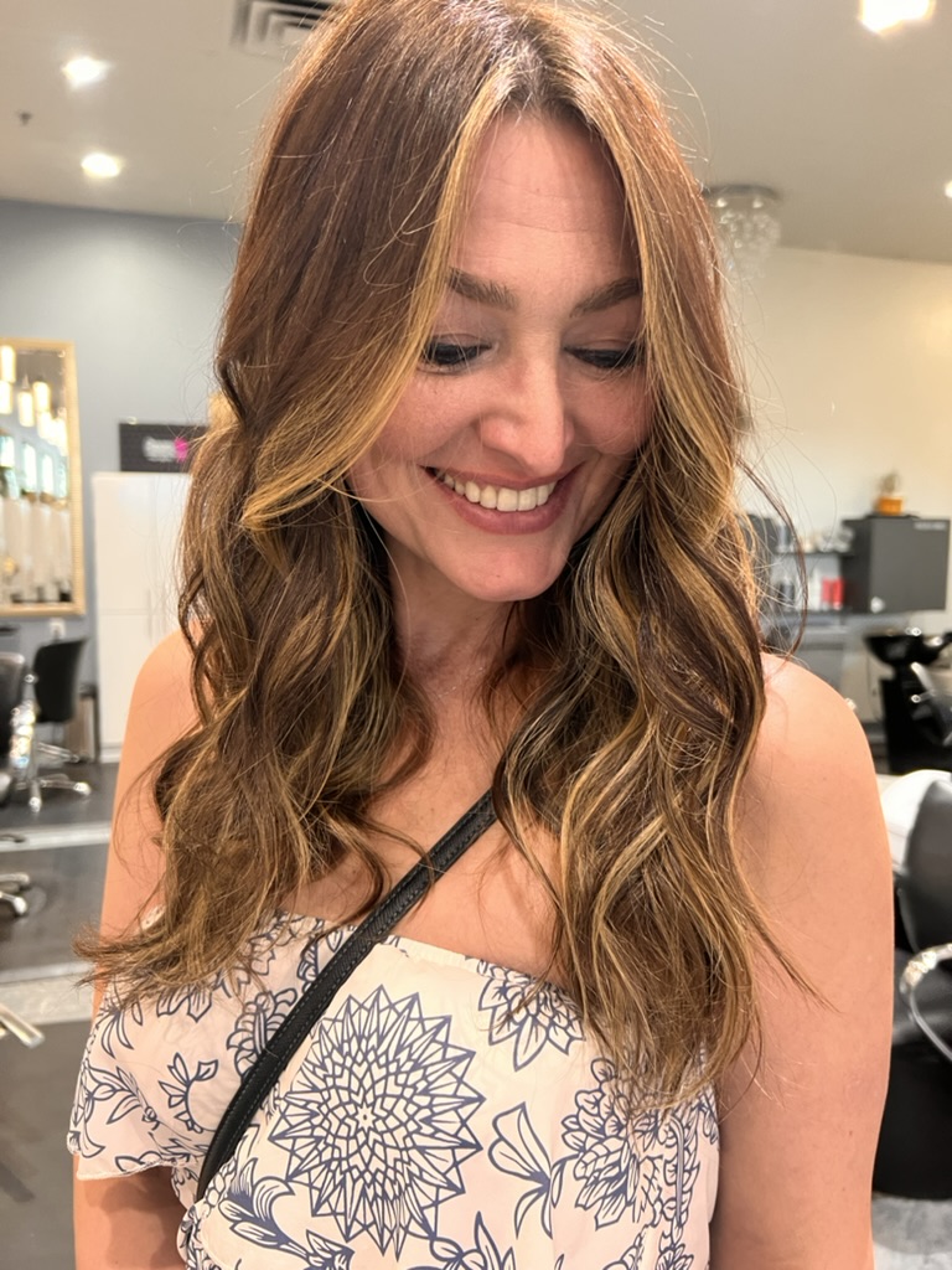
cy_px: 635
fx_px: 953
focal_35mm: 26
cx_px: 476
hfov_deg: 53.1
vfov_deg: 67.3
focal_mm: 5.7
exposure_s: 1/60
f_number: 1.5
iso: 400
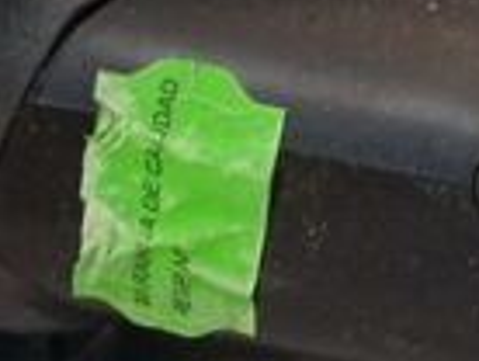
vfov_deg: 10.5
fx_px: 1968
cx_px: 295
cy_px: 220
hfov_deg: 13.9
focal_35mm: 142
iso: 407
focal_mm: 4.22
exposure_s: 1/33.3
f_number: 1.8
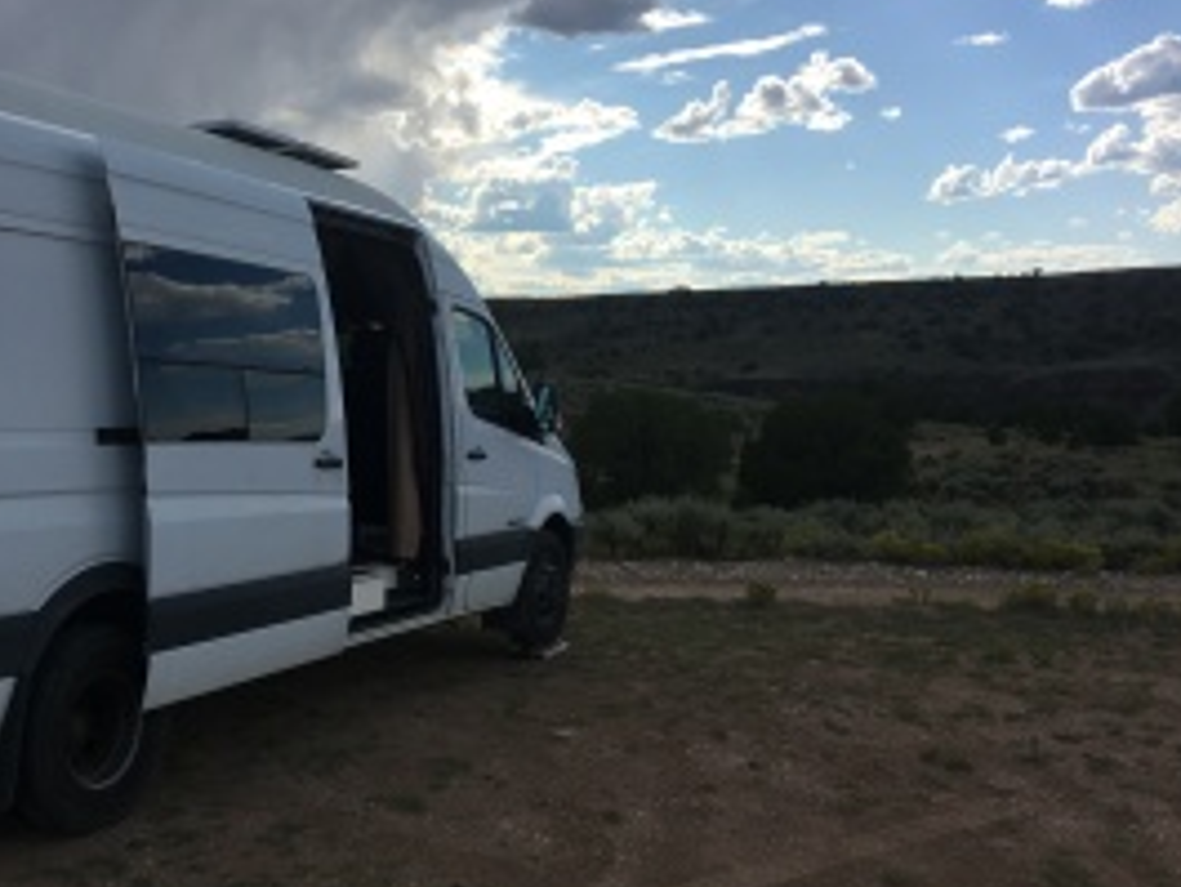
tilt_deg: -1.2
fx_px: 1365
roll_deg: +1.5
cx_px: 406
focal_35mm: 40
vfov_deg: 36.0
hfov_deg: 46.1
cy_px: 423
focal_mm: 4.15
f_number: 2.2
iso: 25
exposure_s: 1/1972
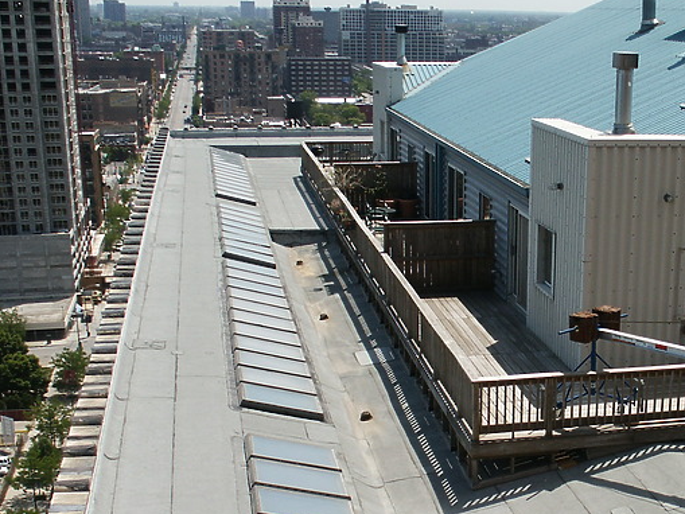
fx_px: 1089
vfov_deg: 26.4
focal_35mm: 55
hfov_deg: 34.2
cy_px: 354
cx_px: 514
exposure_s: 1/250
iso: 64
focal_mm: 7.29
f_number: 6.7
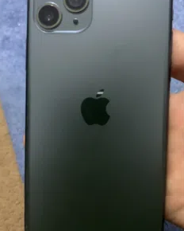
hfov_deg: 42.2
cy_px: 116
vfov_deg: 51.5
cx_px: 100
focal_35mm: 35
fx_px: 238
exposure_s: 1/25
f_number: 1.8
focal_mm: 4.25
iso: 800
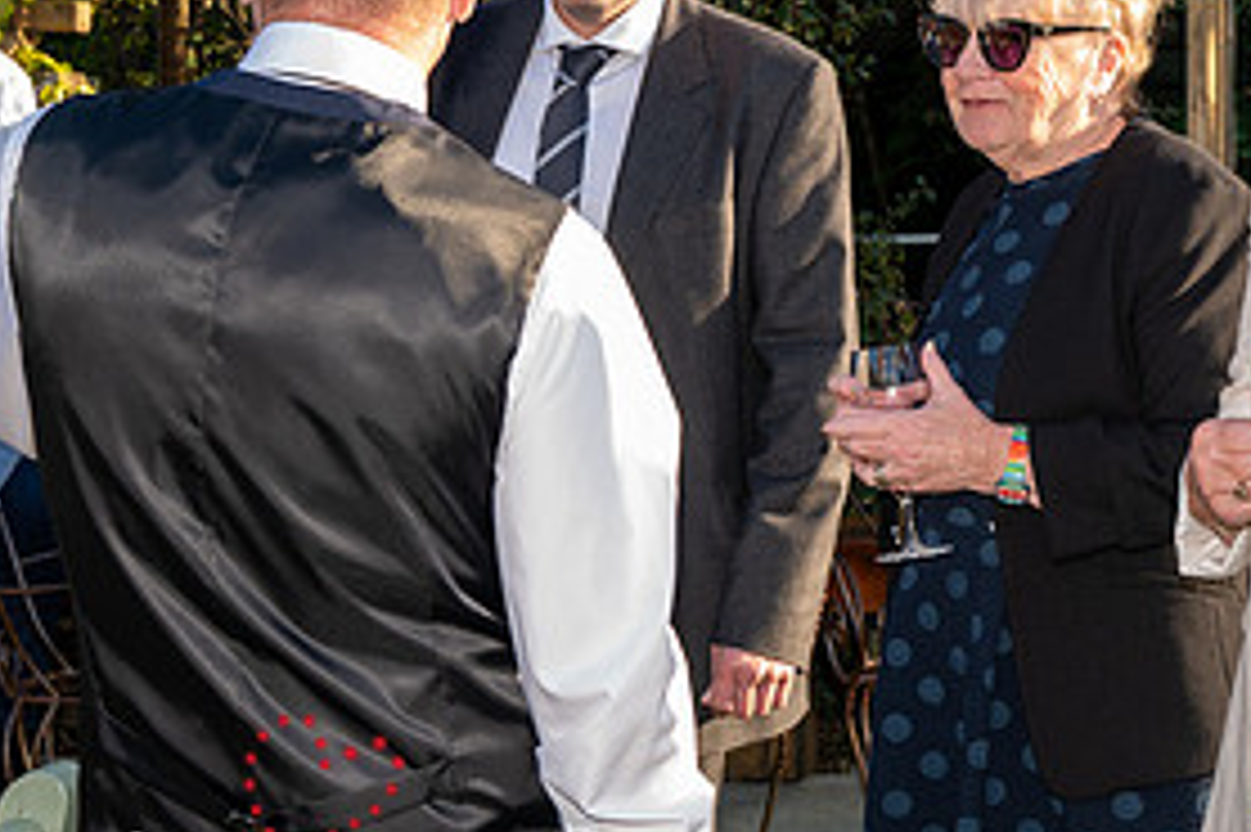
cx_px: 1148
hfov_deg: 20.4
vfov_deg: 13.9
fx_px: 3403
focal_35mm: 98
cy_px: 306
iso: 400
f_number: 8
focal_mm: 47
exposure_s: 1/200
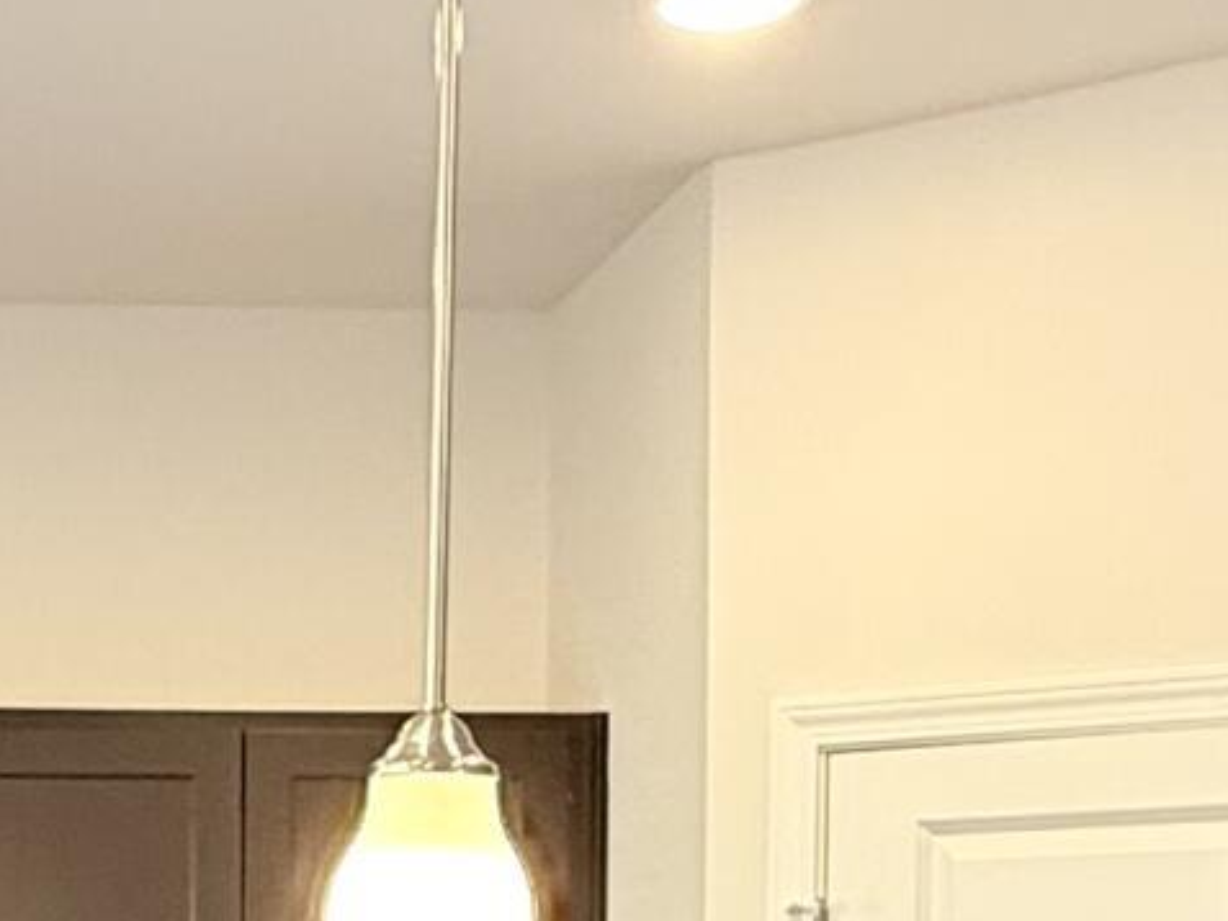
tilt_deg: -0.7
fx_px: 3123
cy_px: 1145
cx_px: -180
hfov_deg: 21.0
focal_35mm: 88
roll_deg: +0.0
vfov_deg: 16.0
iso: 200
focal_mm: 2.22
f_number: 2.2
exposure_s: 1/60
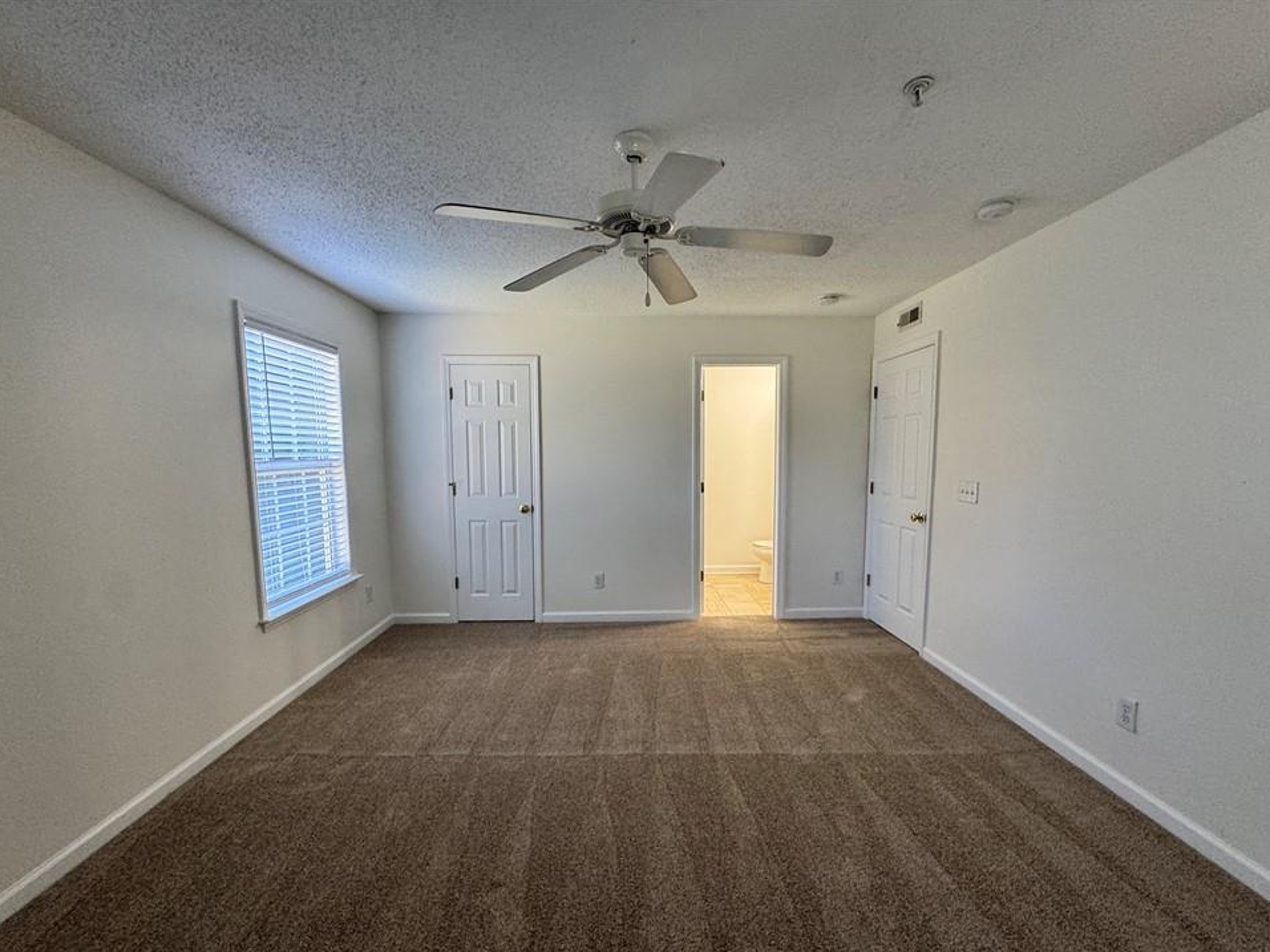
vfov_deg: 81.6
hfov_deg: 98.2
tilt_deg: -6.5
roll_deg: +0.3
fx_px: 550
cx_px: 640
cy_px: 507
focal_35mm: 15
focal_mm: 2.22
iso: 250
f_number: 2.2
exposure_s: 1/120
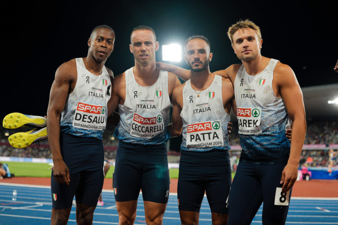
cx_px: 169
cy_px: 112
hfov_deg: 39.6
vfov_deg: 27.0
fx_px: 469
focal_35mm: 50
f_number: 2.8
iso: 1250
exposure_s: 1/1000
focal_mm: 50
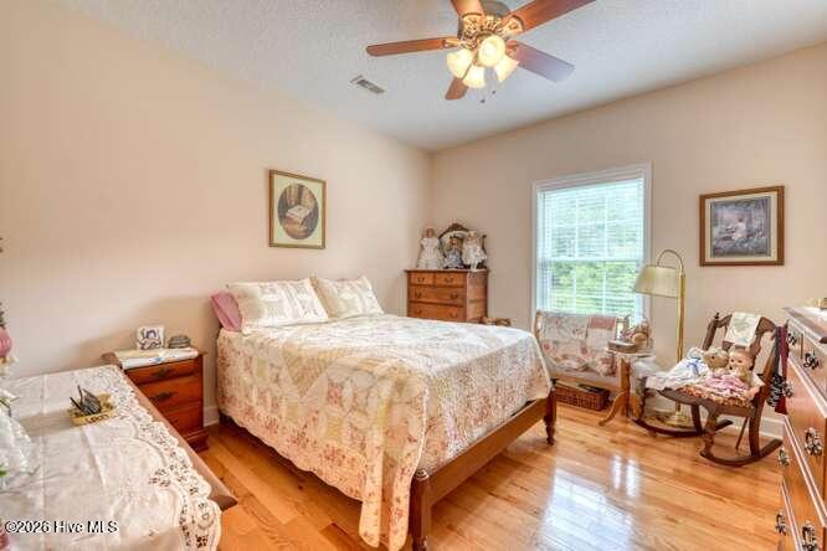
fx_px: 345
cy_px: 276
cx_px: 414
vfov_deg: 77.3
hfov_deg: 100.4
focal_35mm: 15
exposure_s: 1/2
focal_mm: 10
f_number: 7.1
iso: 100
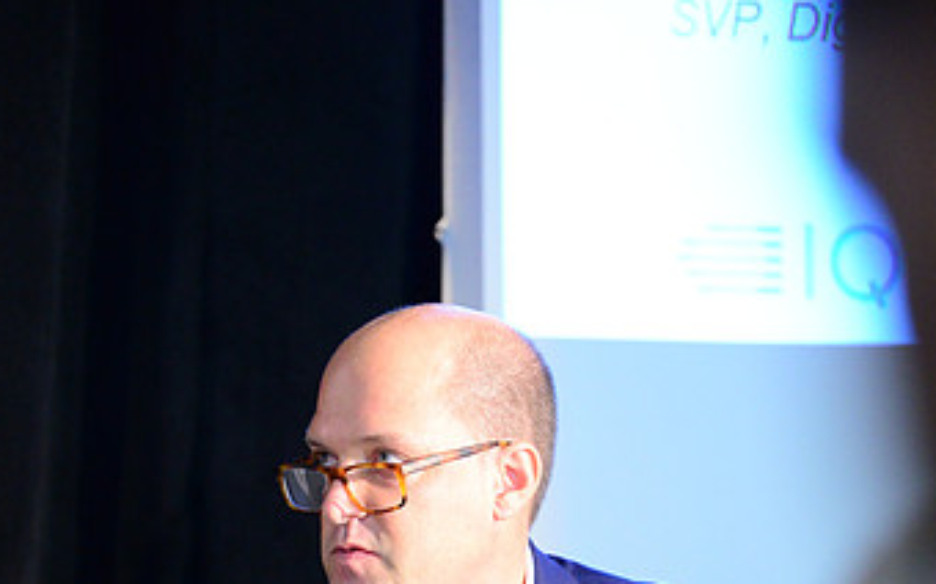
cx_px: 497
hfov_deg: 7.3
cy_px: 791
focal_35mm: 287
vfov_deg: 4.5
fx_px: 7316
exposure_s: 1/125
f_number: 2.8
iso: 4000
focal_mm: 165
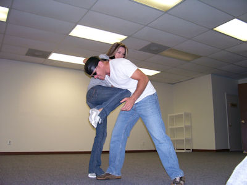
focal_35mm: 34
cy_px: 92
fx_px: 243
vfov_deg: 41.8
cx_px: 124
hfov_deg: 54.0
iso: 125
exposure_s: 1/60
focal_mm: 5.6
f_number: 2.7
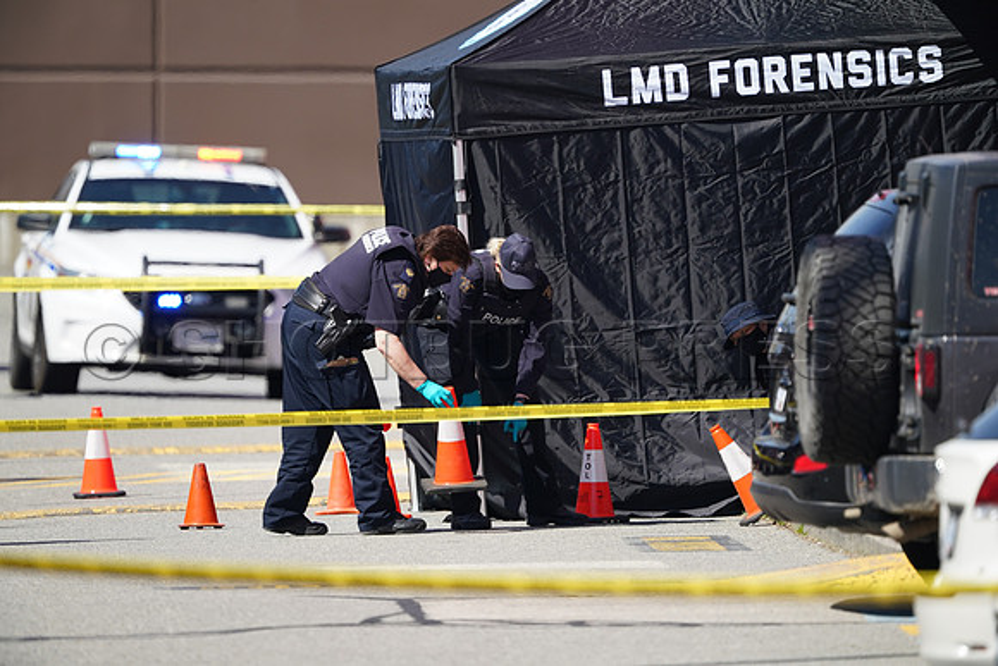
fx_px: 23291
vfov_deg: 1.6
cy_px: 333
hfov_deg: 2.5
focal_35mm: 840
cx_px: 499
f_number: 5.6
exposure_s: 1/1600
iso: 640
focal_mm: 840
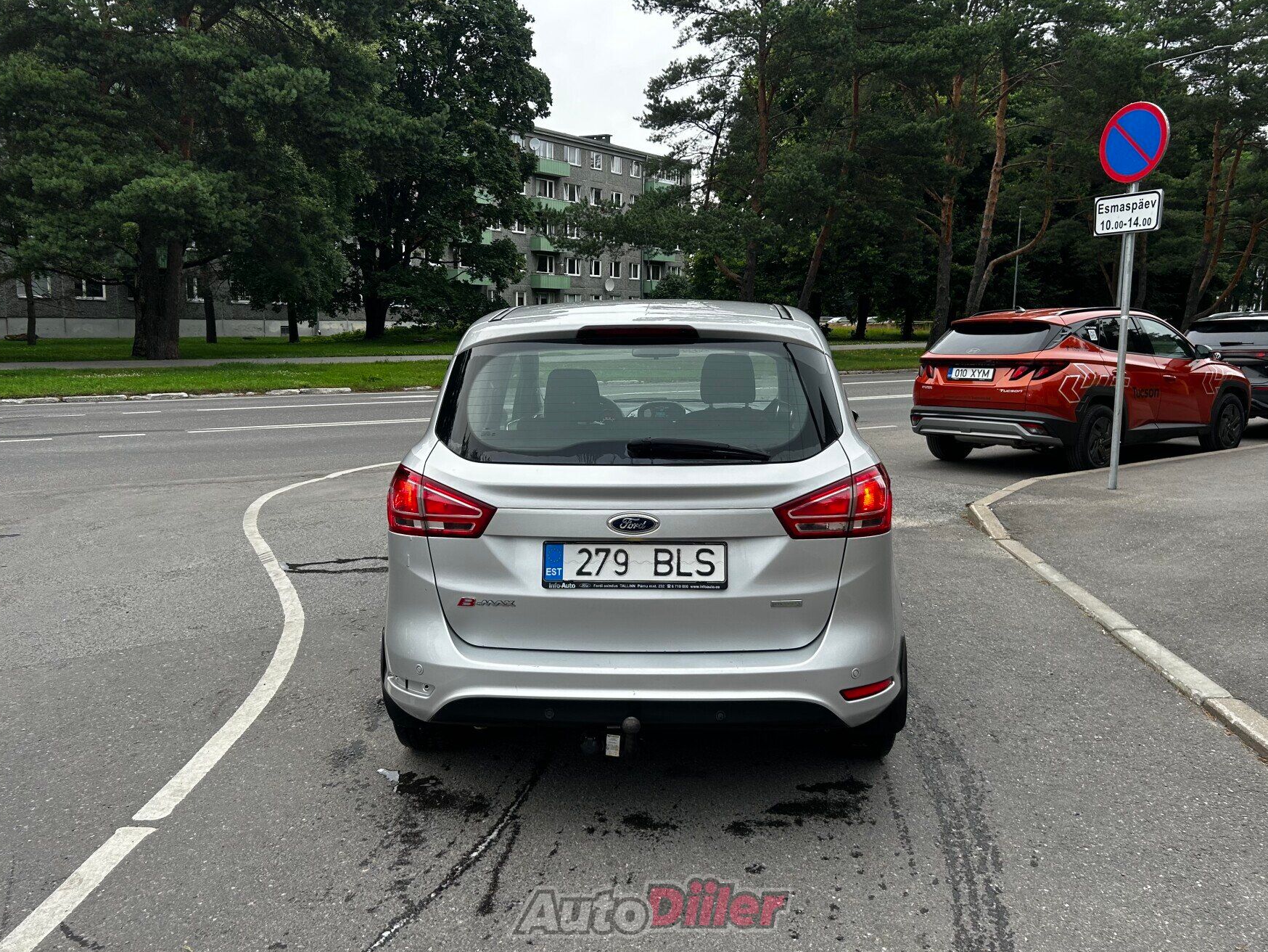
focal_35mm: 29
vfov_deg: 48.2
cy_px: 481
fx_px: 1063
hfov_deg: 61.6
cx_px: 650
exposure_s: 1/263
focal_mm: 5.7
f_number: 1.5
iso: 40
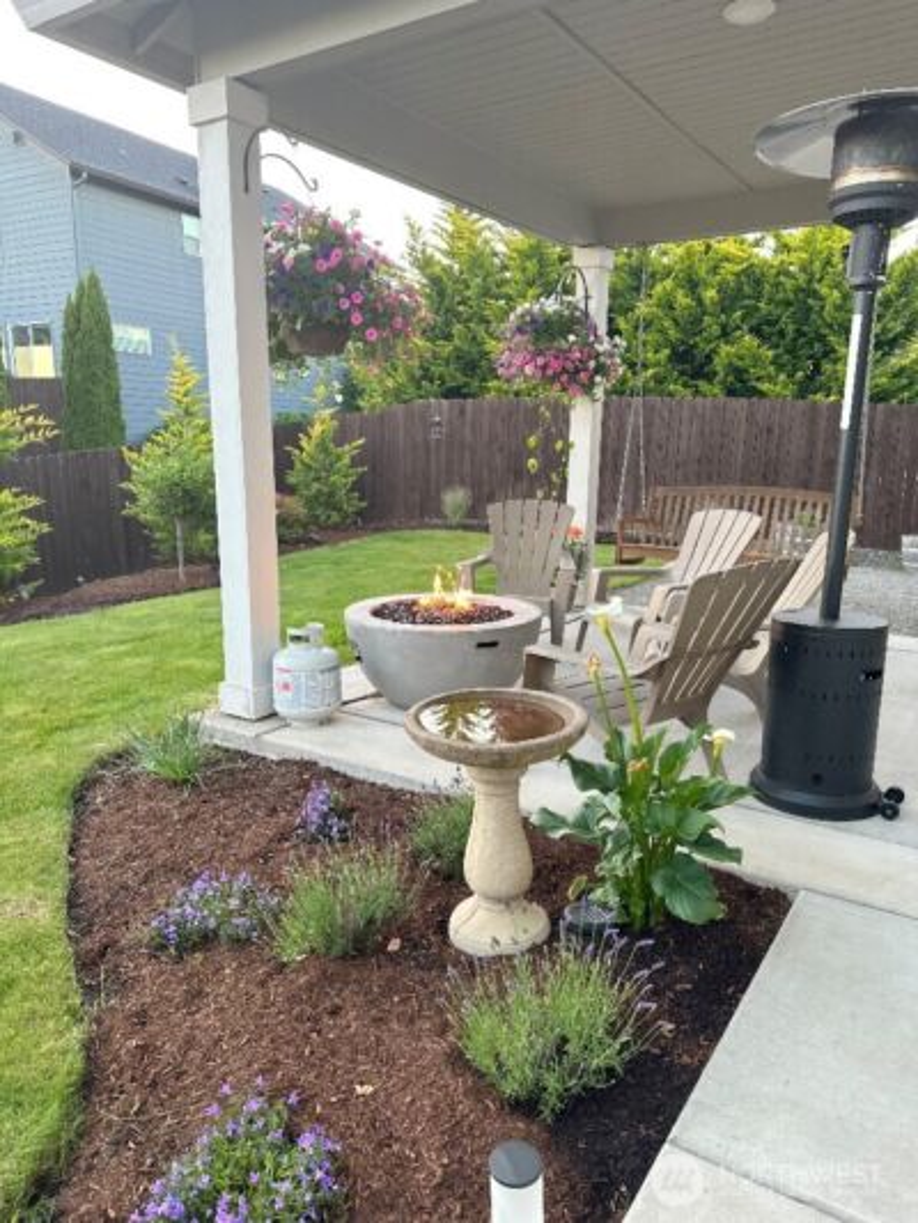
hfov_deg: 56.8
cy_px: 612
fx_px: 848
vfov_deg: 71.6
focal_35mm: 24
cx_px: 459
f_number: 1.78
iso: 200
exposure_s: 1/121
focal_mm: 6.86
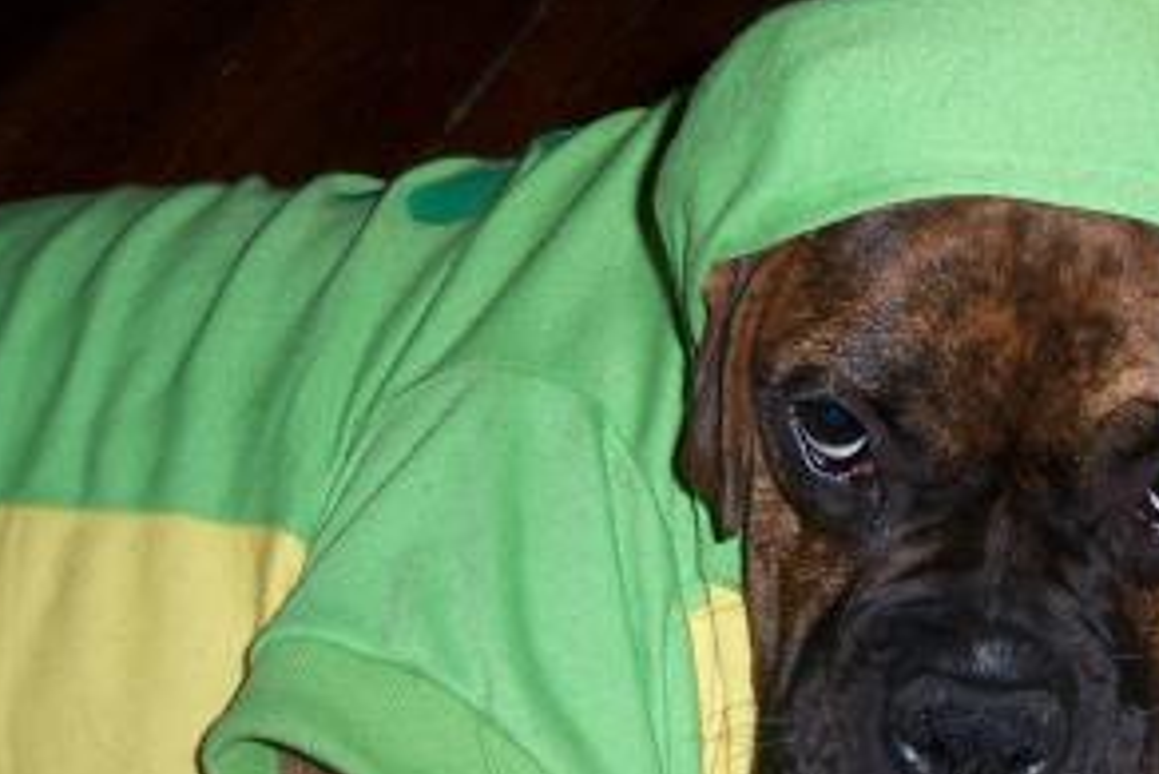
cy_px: 234
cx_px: 1016
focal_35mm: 82
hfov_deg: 24.1
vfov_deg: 16.6
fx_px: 2641
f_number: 3
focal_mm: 6
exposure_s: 1/60
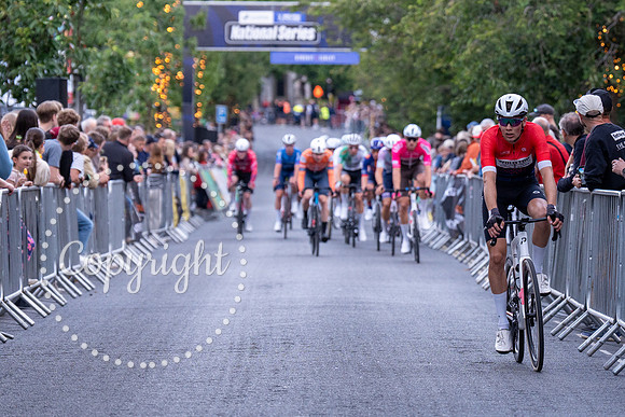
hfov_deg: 9.8
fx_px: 3620
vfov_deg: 6.6
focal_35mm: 208
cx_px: 486
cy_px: 132
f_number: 3.5
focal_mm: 133
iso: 2000
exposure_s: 1/800
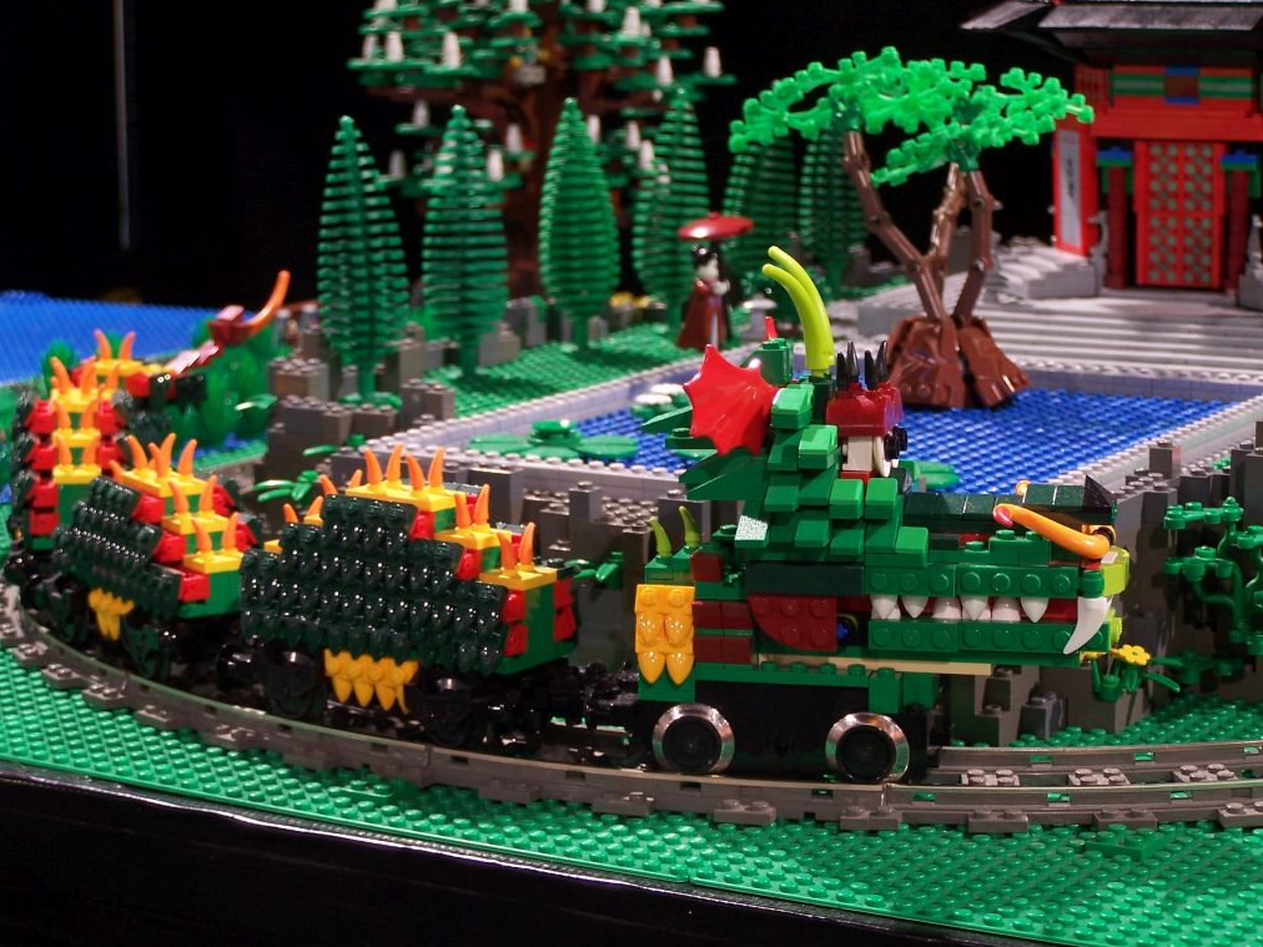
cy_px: 473
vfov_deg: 17.8
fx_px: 3028
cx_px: 627
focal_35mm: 83
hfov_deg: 23.6
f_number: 3.2
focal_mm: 13.7
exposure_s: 1/2
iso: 80
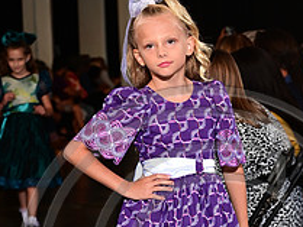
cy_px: 272
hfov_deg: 8.1
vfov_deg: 6.0
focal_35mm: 245
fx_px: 2146
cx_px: 206
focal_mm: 92
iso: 1000
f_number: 6.3
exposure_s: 1/125
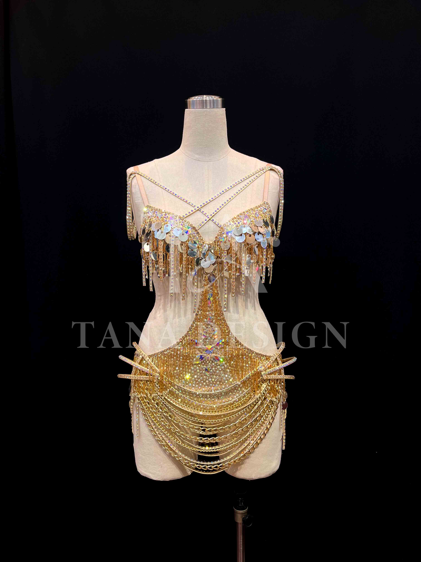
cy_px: 281
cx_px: 210
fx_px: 422
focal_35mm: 26
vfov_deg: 67.3
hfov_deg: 53.1
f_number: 1.6
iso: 50
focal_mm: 5.1
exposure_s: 1/100
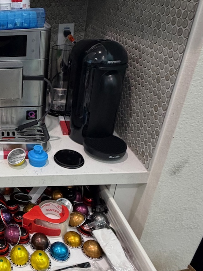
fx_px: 266
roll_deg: +3.7
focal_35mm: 34
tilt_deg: -26.3
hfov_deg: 35.7
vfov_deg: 53.7
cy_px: 113
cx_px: -19
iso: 250
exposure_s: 1/60
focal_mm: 2.22
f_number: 2.2
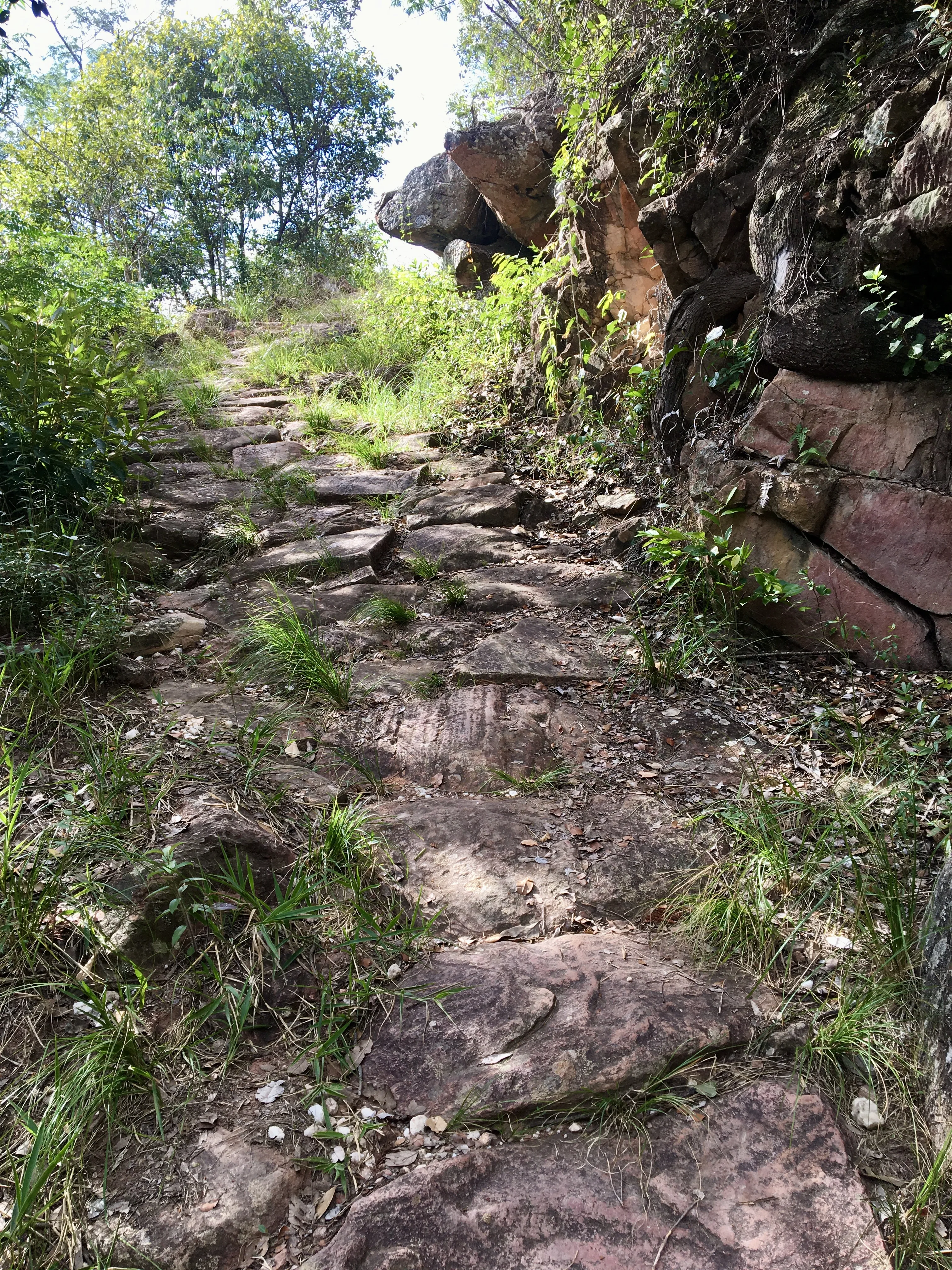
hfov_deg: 48.2
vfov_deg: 61.7
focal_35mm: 29
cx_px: 476
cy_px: 635
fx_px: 1063
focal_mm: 4.15
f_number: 2.2
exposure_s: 1/216
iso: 25
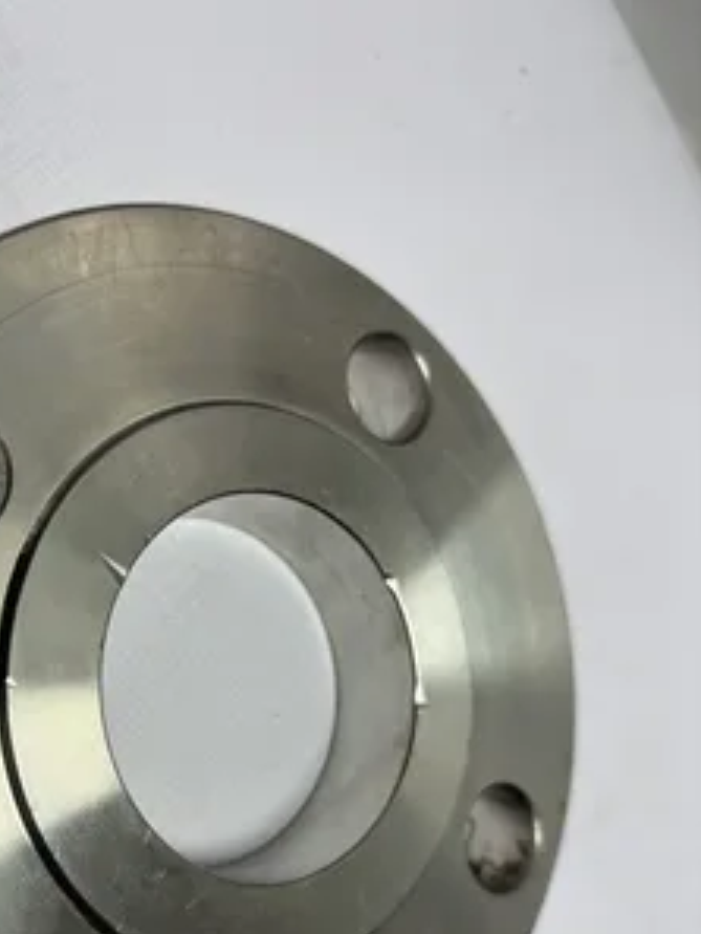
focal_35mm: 35
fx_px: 944
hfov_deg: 40.2
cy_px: 626
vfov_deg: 51.6
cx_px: 236
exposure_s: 1/565
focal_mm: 5.96
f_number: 1.6
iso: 50
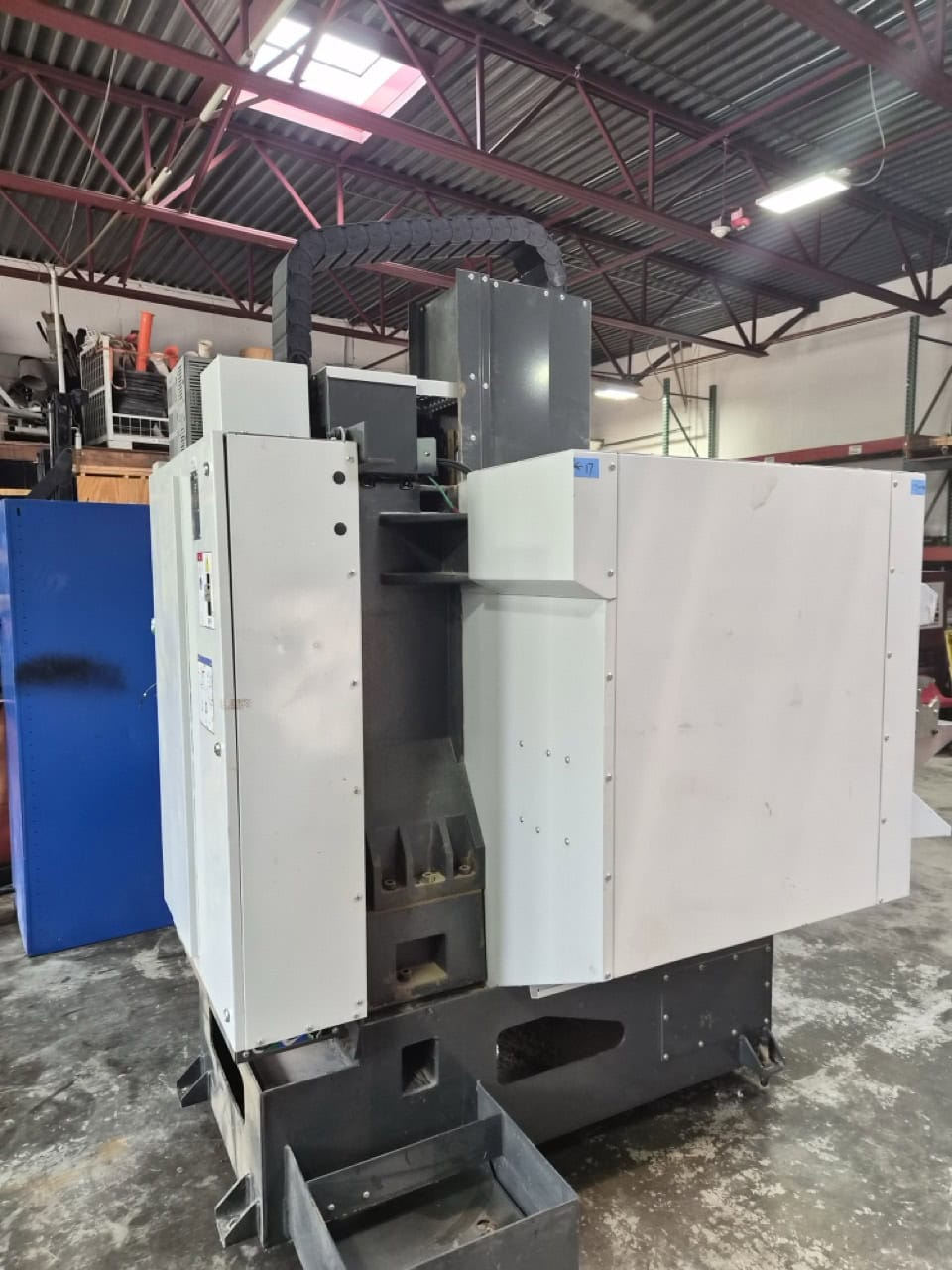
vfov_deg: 73.9
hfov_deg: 58.9
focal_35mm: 23
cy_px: 635
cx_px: 476
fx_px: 843
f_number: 1.8
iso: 200
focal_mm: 5.4
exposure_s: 1/120
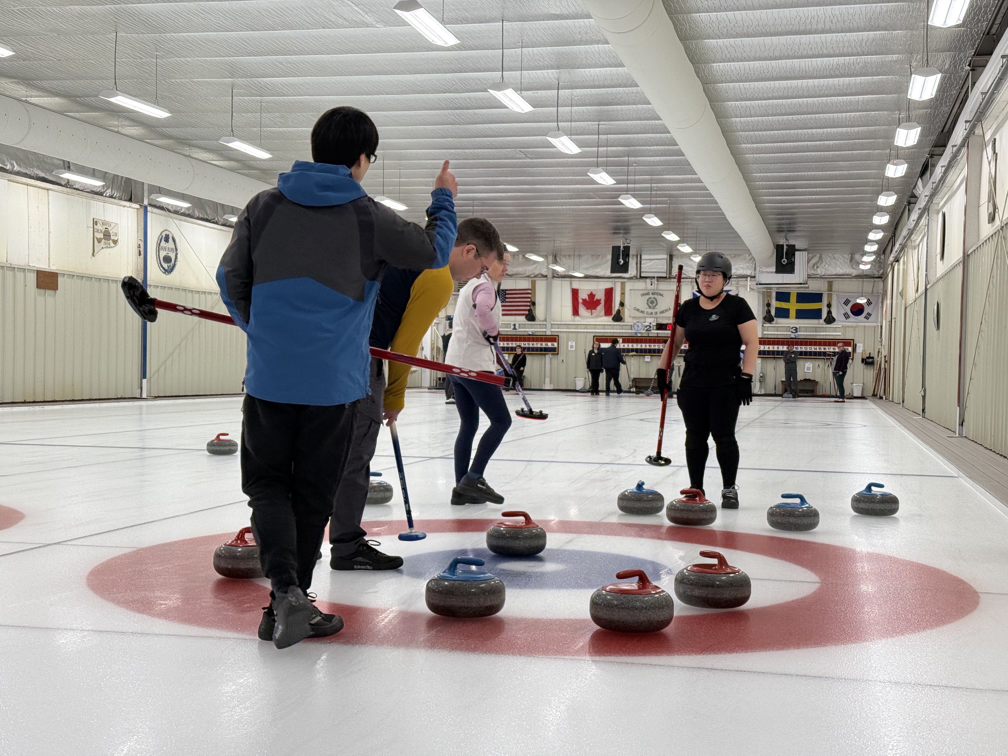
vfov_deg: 30.3
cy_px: 378
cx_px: 504
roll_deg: -1.2
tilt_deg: -0.1
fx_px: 1398
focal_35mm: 48
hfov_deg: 39.7
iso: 100
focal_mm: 6.76
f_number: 1.78
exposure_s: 1/314
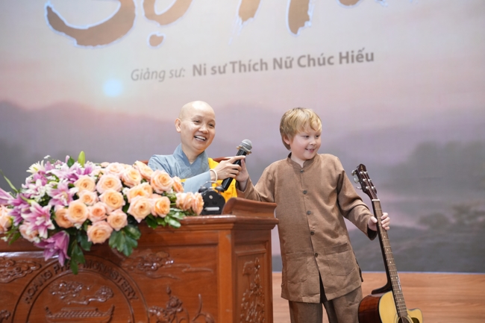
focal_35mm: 59
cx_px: 242
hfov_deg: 33.9
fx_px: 795
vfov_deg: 23.0
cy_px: 162
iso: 3200
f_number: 2.8
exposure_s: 1/200
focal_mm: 59
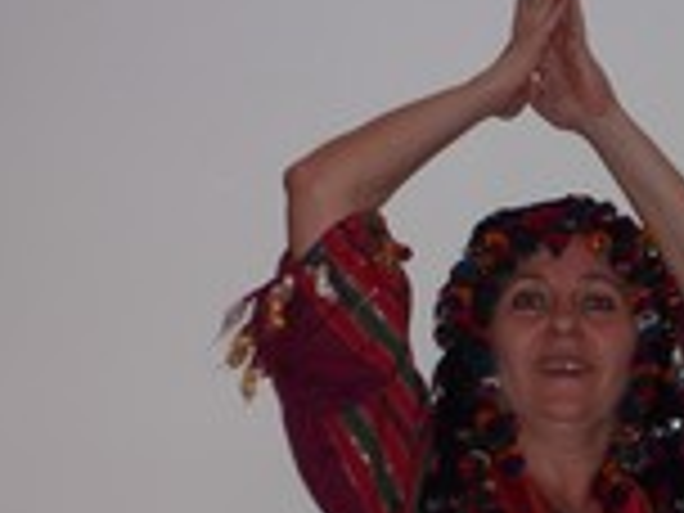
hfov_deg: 15.4
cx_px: 639
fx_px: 2490
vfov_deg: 11.6
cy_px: 558
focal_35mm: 126
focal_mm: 7.9
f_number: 3.8
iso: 125
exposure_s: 1/30
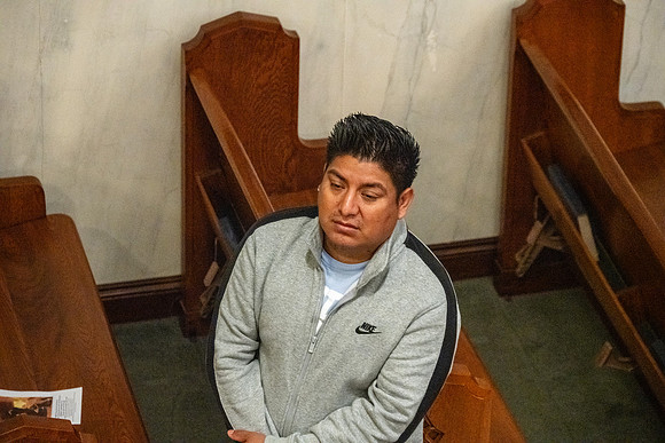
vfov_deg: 8.6
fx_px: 2956
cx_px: 332
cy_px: 222
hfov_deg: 12.8
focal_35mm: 160
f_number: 7.1
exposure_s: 1/60
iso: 5000
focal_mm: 160
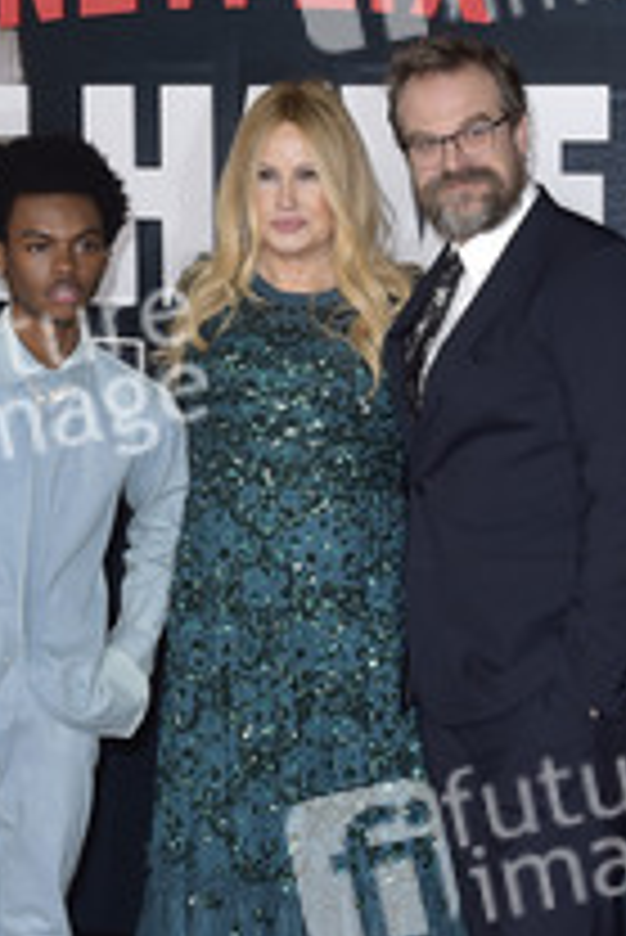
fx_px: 2005
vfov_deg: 26.2
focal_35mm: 77
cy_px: 621
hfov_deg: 17.6
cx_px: 110
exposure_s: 1/250
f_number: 6.3
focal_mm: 40
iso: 640
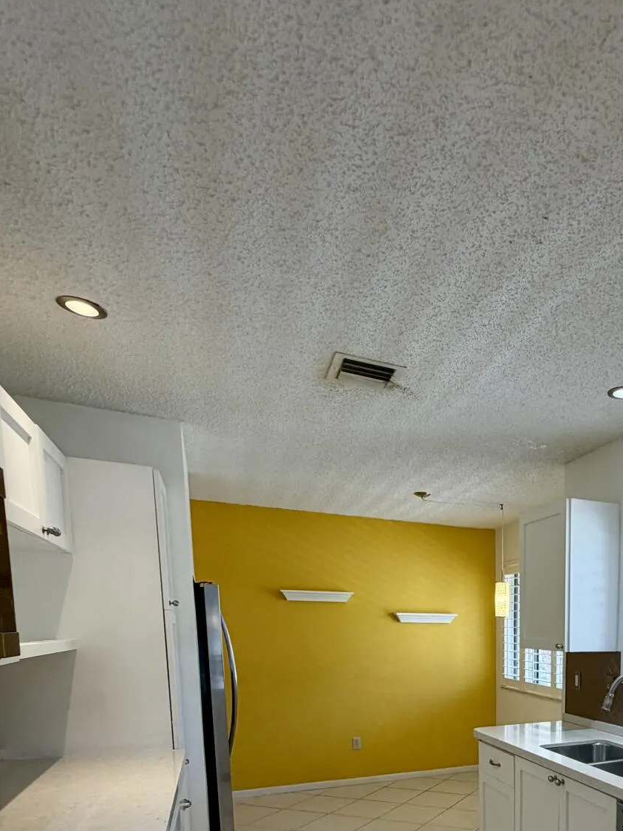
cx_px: 549
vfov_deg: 61.0
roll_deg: -0.7
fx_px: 600
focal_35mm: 25
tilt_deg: -5.7
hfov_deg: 49.5
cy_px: 715
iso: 125
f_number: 2.2
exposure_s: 1/120
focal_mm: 2.22
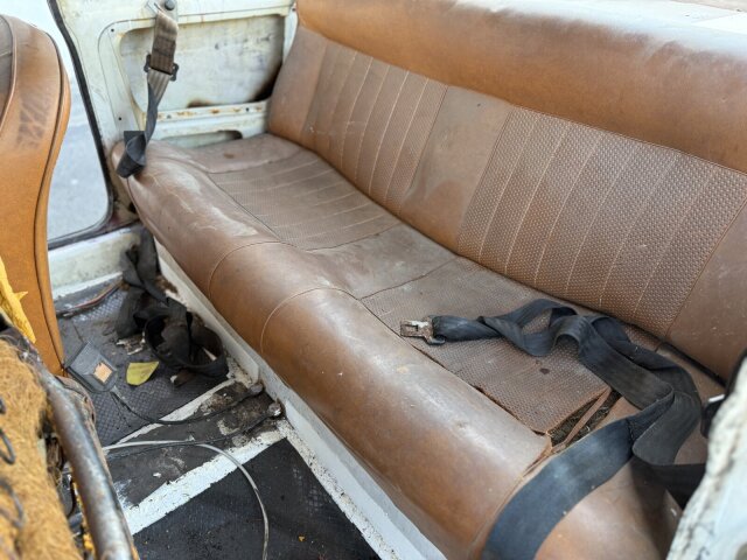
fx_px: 518
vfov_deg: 56.8
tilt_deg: -33.9
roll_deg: -0.5
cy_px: 280
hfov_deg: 71.6
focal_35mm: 24
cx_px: 374
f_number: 1.78
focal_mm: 6.76
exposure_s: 1/120
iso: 200
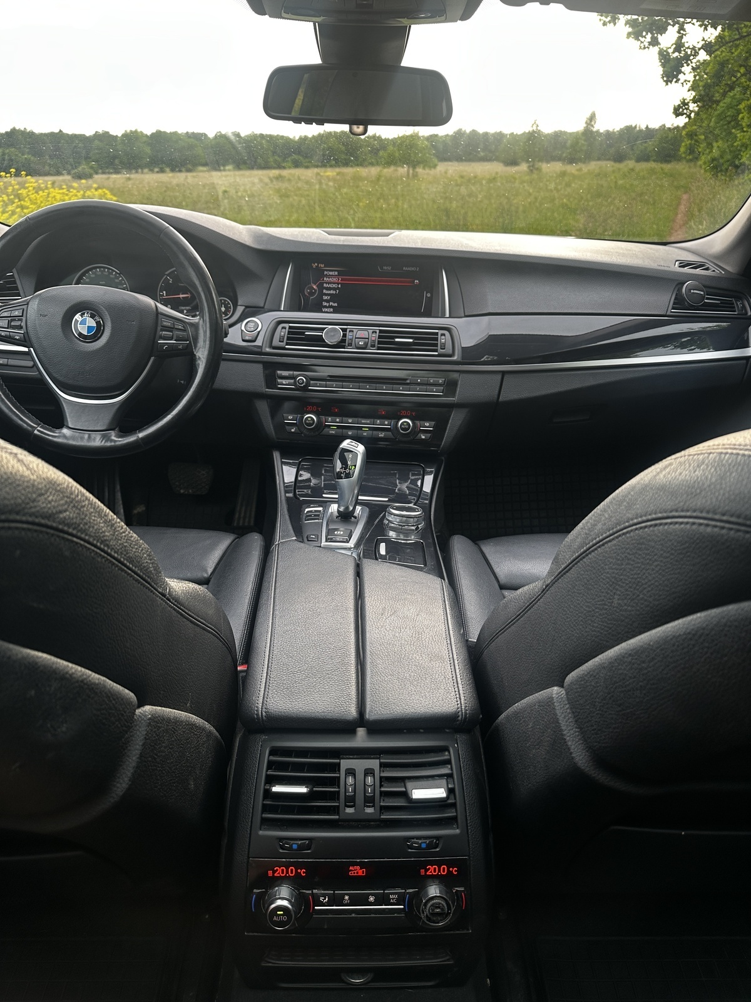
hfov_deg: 56.8
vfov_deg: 71.6
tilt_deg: -24.7
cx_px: 376
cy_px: 501
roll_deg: +0.7
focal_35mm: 24
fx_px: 694
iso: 80
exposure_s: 1/121
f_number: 1.78
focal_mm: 6.86
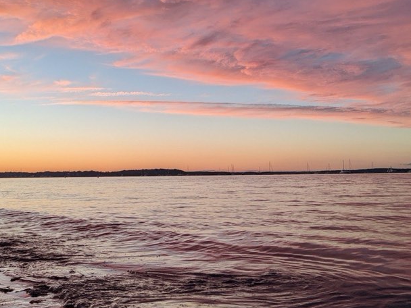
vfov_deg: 35.7
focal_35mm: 40
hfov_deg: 46.5
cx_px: 162
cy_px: 200
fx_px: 475
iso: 57
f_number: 1.73
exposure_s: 1/232
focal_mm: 4.38
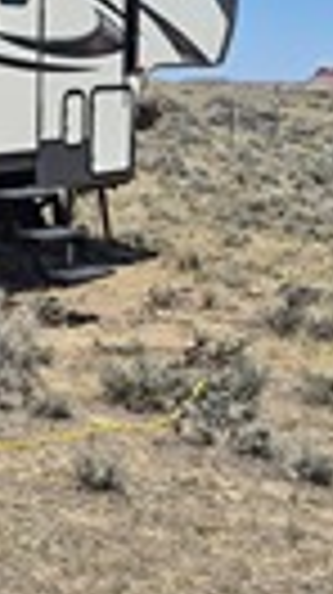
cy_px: 36
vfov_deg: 26.7
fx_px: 1196
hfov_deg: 12.4
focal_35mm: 76
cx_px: -477
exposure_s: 1/7120
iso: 80
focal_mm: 5.4
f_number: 1.8
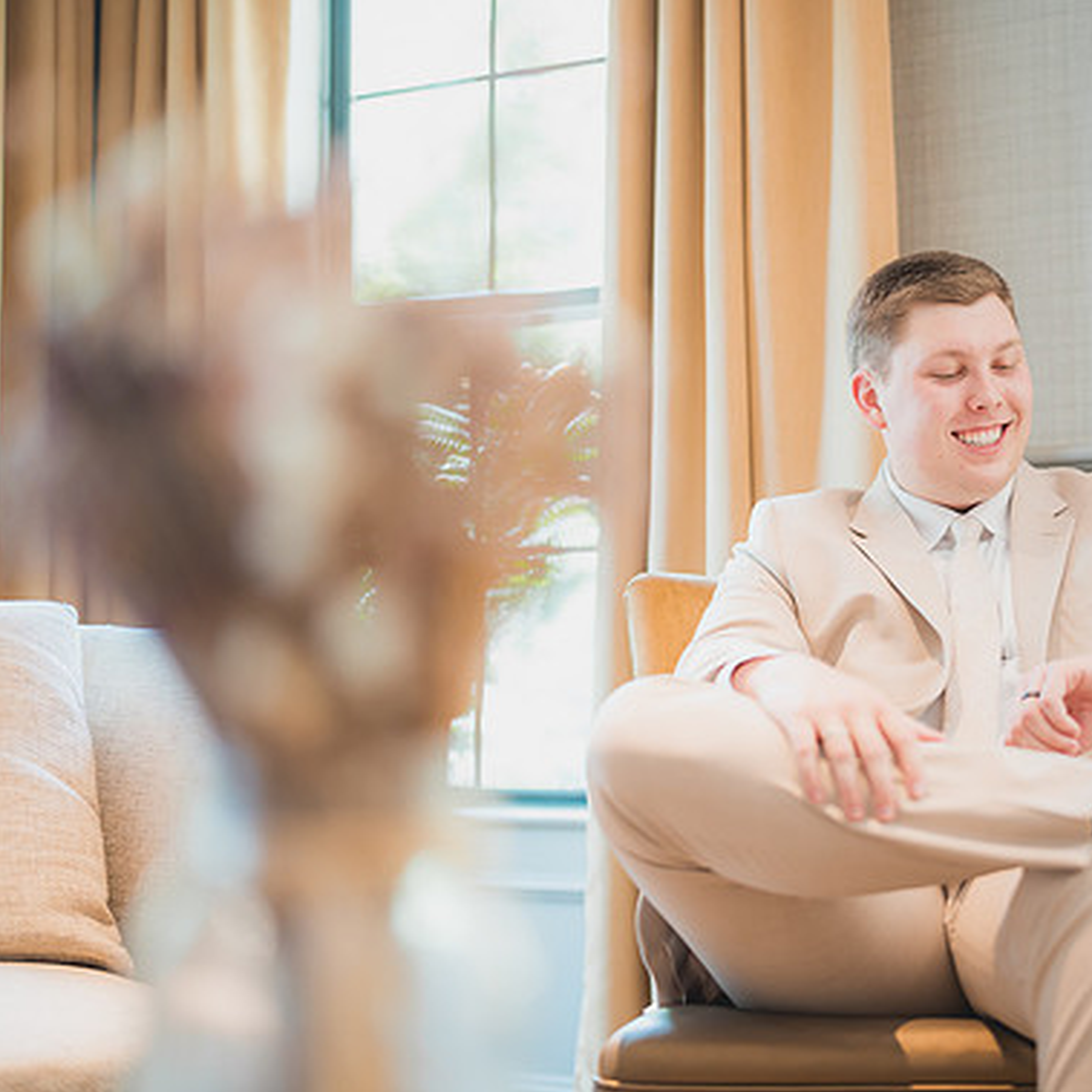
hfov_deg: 26.3
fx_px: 2320
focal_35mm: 65
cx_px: 735
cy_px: 555
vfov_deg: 26.5
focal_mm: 50
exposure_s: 1/80
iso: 200
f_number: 1.4
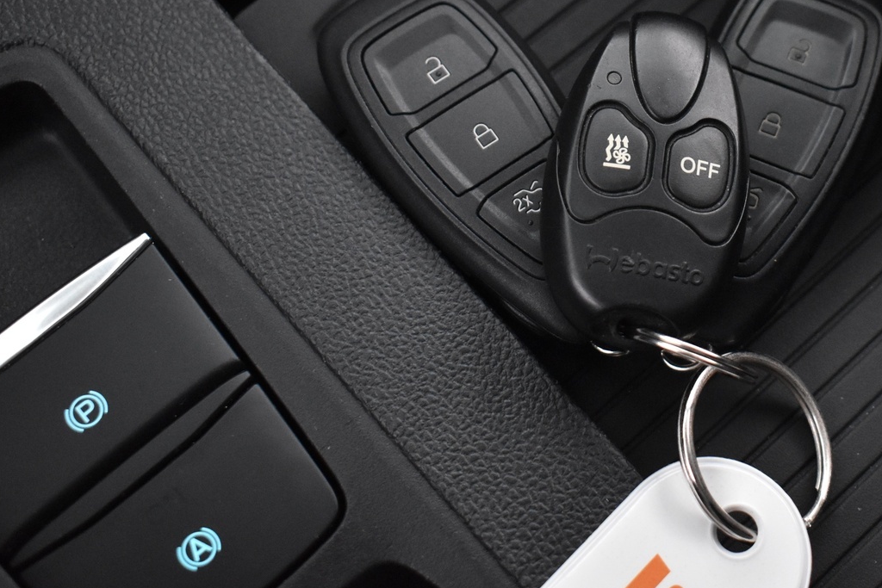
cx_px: 635
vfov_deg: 19.6
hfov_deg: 29.0
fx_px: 1685
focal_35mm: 69
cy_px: 129
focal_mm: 29
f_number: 4.2
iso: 3200
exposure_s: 1/20
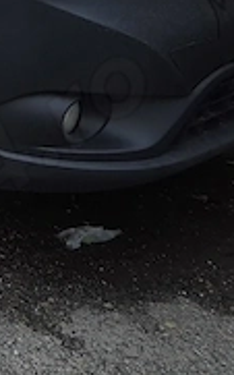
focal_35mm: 135
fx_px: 1379
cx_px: -319
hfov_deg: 8.8
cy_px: -271
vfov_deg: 14.0
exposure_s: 1/50
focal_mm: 5.4
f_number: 1.8
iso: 50
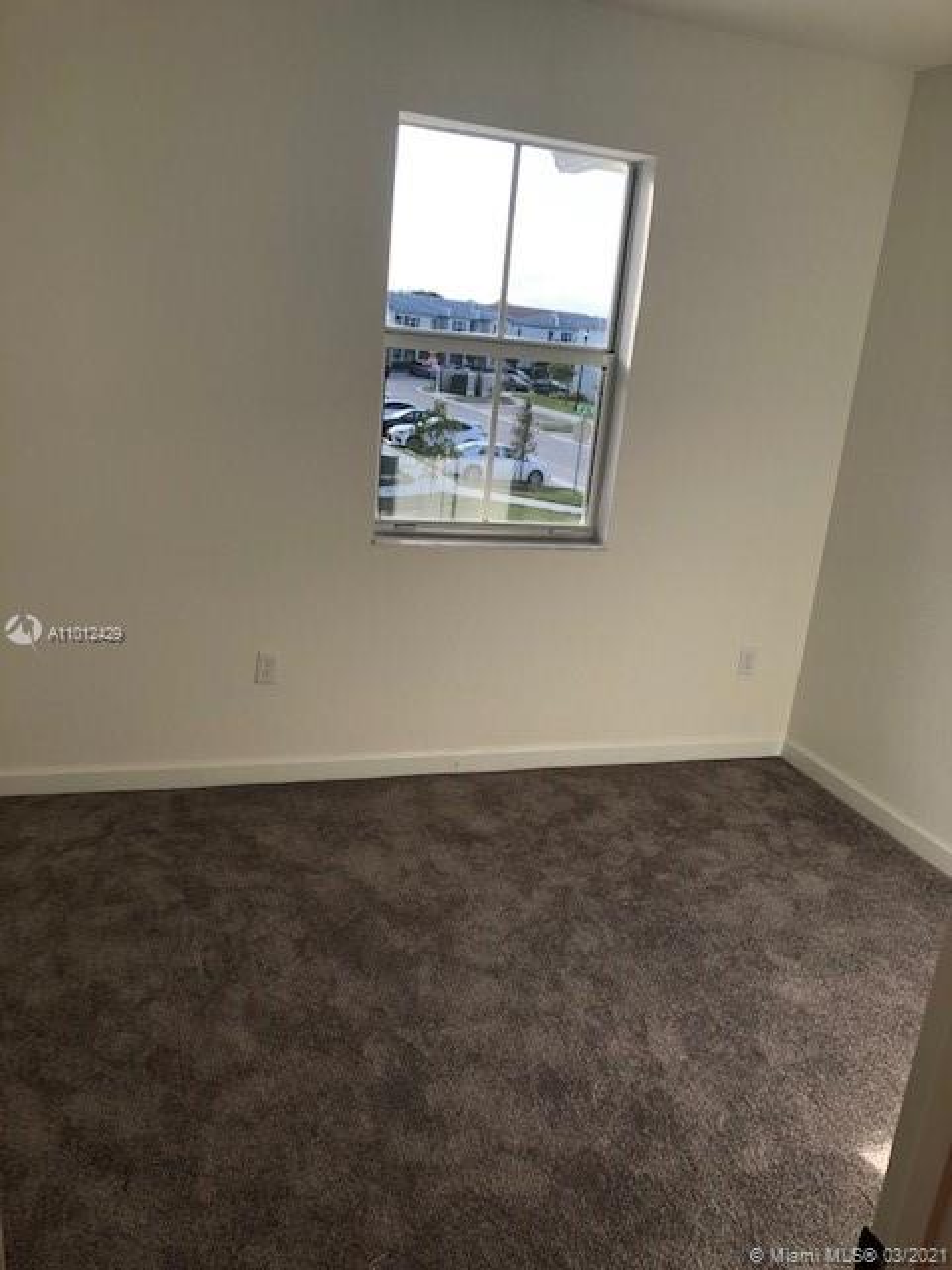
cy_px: 635
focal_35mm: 28
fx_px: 1027
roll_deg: -6.1
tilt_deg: -15.6
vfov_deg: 63.4
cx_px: 476
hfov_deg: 49.7
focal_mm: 3.99
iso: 25
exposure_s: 1/120
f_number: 1.8
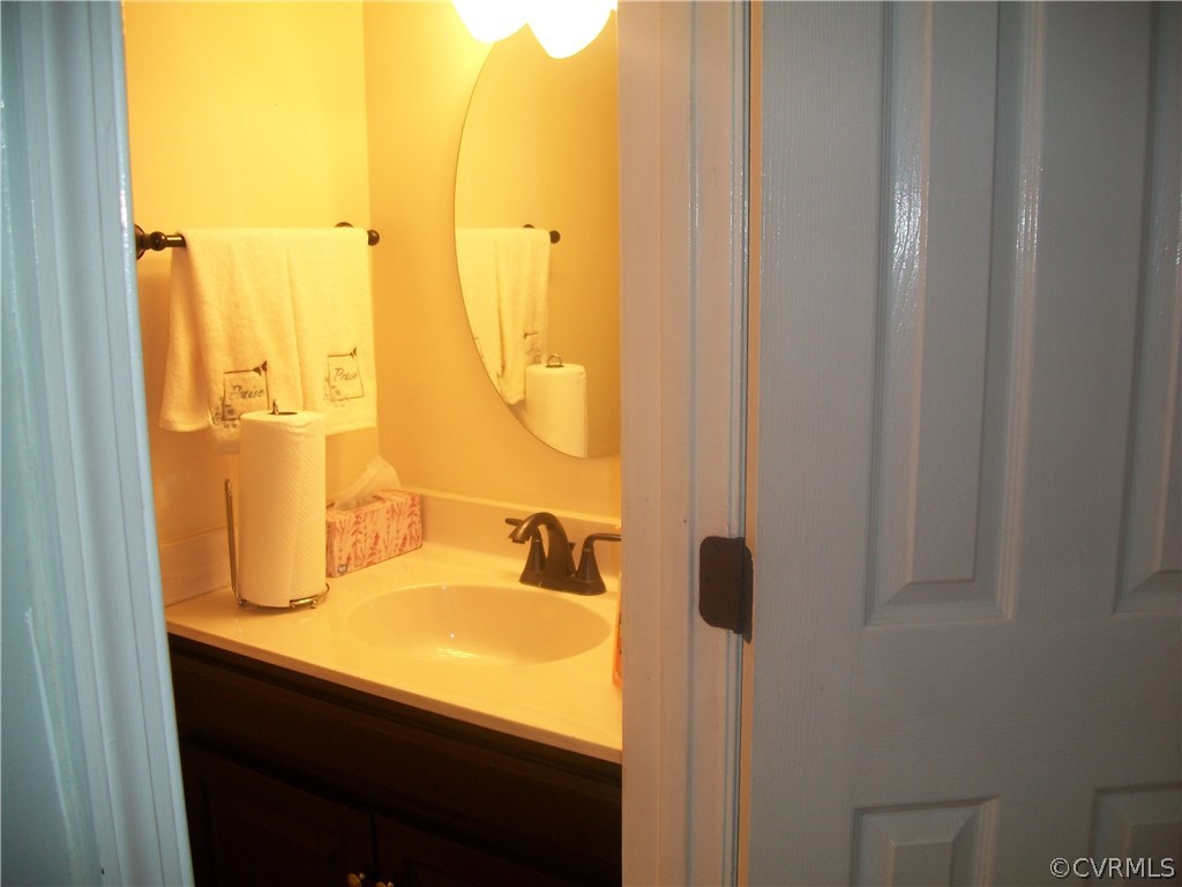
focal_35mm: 32
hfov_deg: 56.8
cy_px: 444
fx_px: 1093
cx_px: 591
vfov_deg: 44.2
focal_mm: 5.7
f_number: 2.9
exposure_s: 1/30
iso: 80
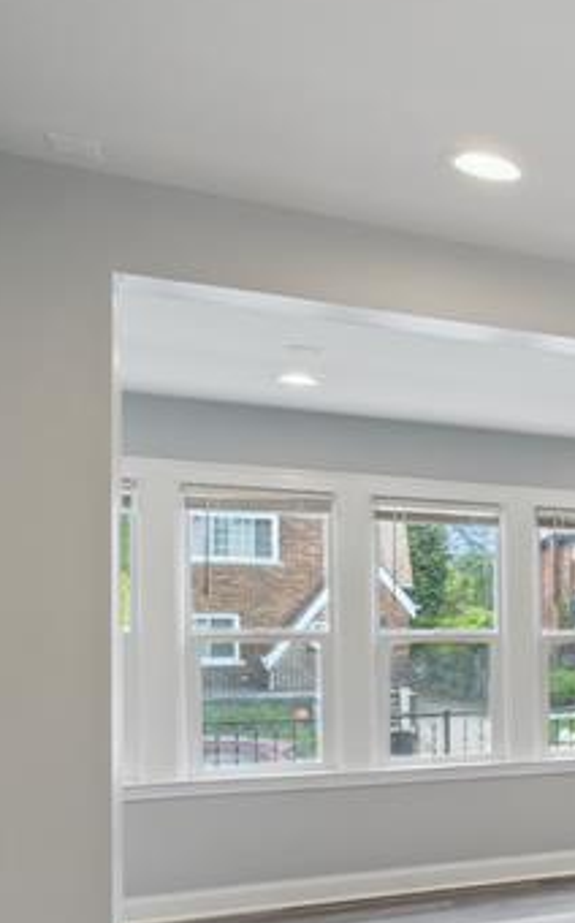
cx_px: 1193
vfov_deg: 45.0
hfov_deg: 18.1
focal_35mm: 43
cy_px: 668
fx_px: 1080
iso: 250
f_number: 7.1
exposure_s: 1/25
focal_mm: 14
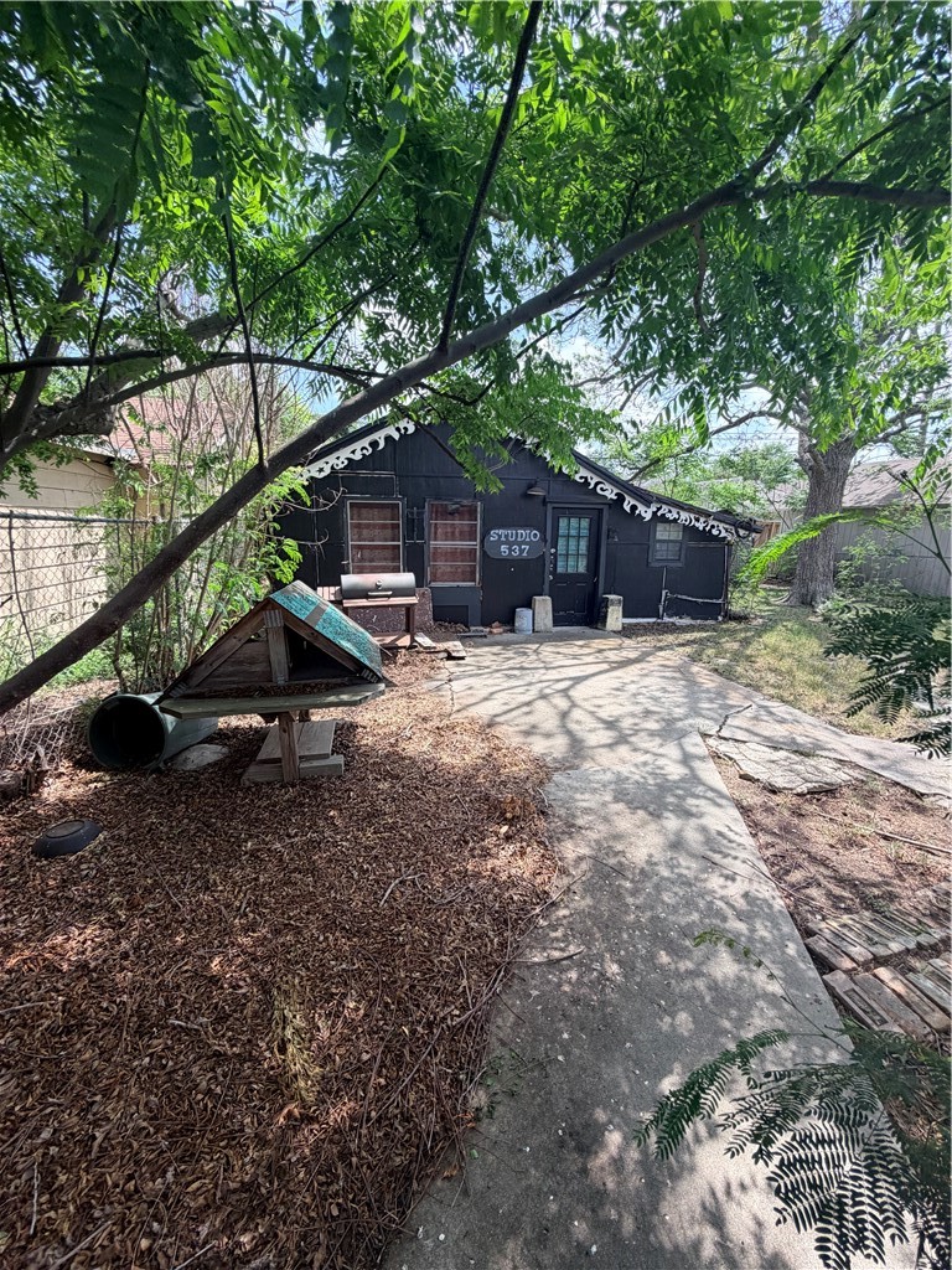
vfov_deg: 102.1
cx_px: 476
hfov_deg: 85.7
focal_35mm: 14
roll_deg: -0.8
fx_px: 513
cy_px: 635
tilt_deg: -13.2
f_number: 2.2
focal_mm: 2.22
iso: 50
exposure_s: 1/502
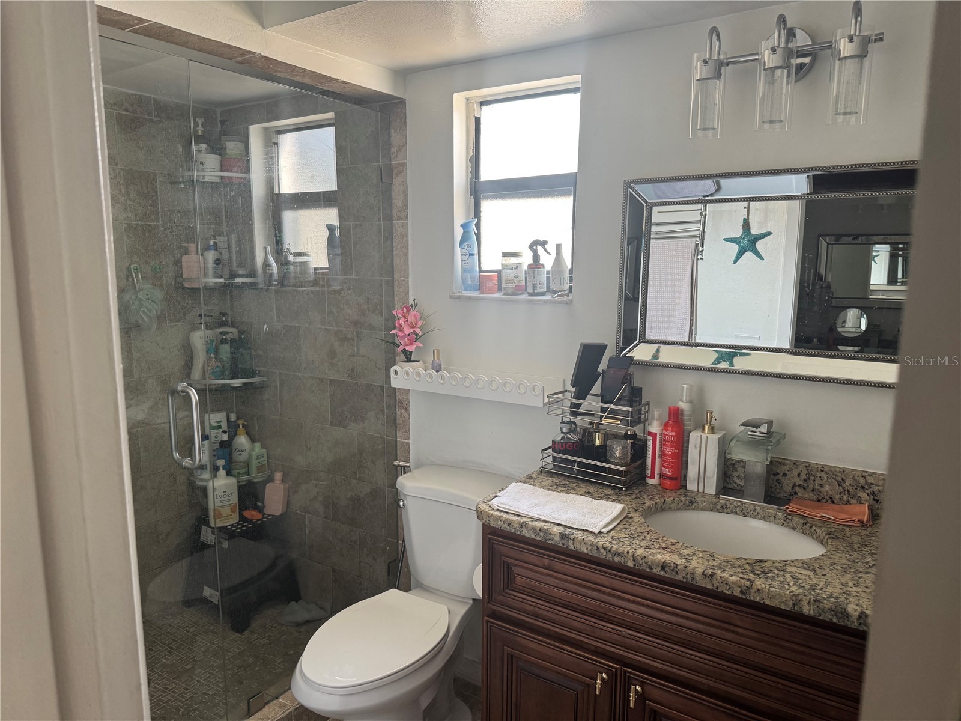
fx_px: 666
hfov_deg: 71.6
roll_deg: -0.4
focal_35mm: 24
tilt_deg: -9.2
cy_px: 360
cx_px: 480
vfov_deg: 56.8
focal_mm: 6.76
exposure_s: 1/120
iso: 200
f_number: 1.78
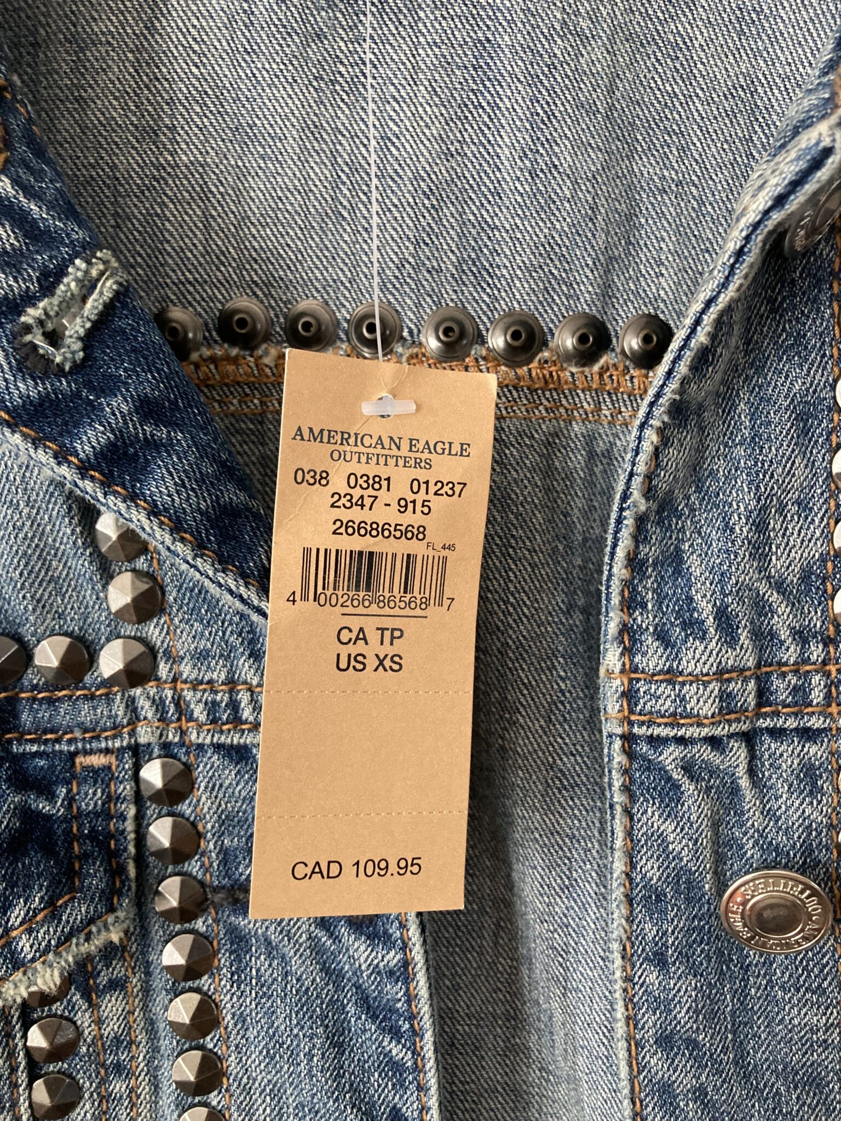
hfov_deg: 49.7
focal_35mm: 28
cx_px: 420
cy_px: 560
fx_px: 907
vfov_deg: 63.4
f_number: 1.8
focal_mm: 3.99
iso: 250
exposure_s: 1/60
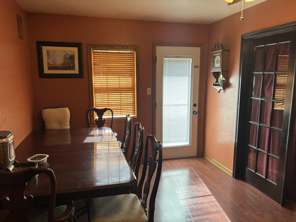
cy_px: 111
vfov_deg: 53.1
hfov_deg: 67.3
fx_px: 222
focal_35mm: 26
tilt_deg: -10.0
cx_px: 148
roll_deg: +0.3
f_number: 1.6
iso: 80
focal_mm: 5.96
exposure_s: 1/60
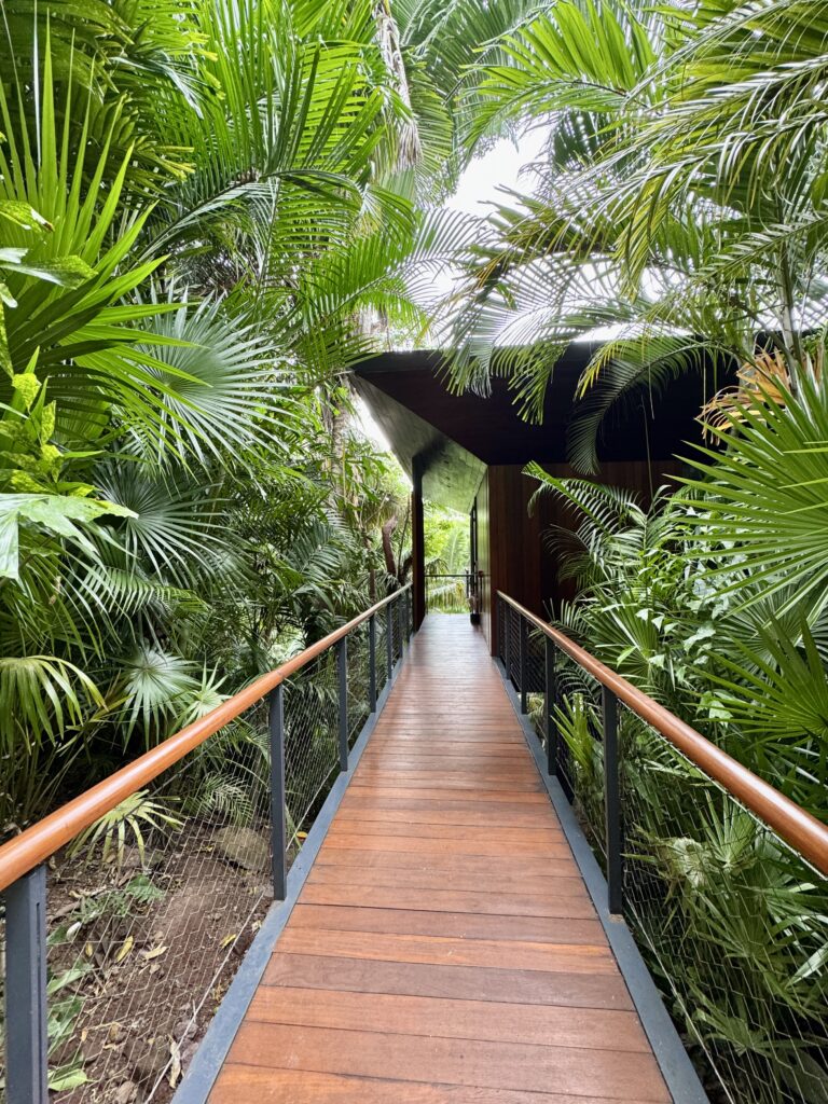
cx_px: 414
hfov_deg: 85.7
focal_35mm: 14
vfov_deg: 102.1
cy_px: 552
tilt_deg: +0.7
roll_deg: +1.7
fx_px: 446
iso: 200
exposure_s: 1/99
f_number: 2.2
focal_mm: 2.22
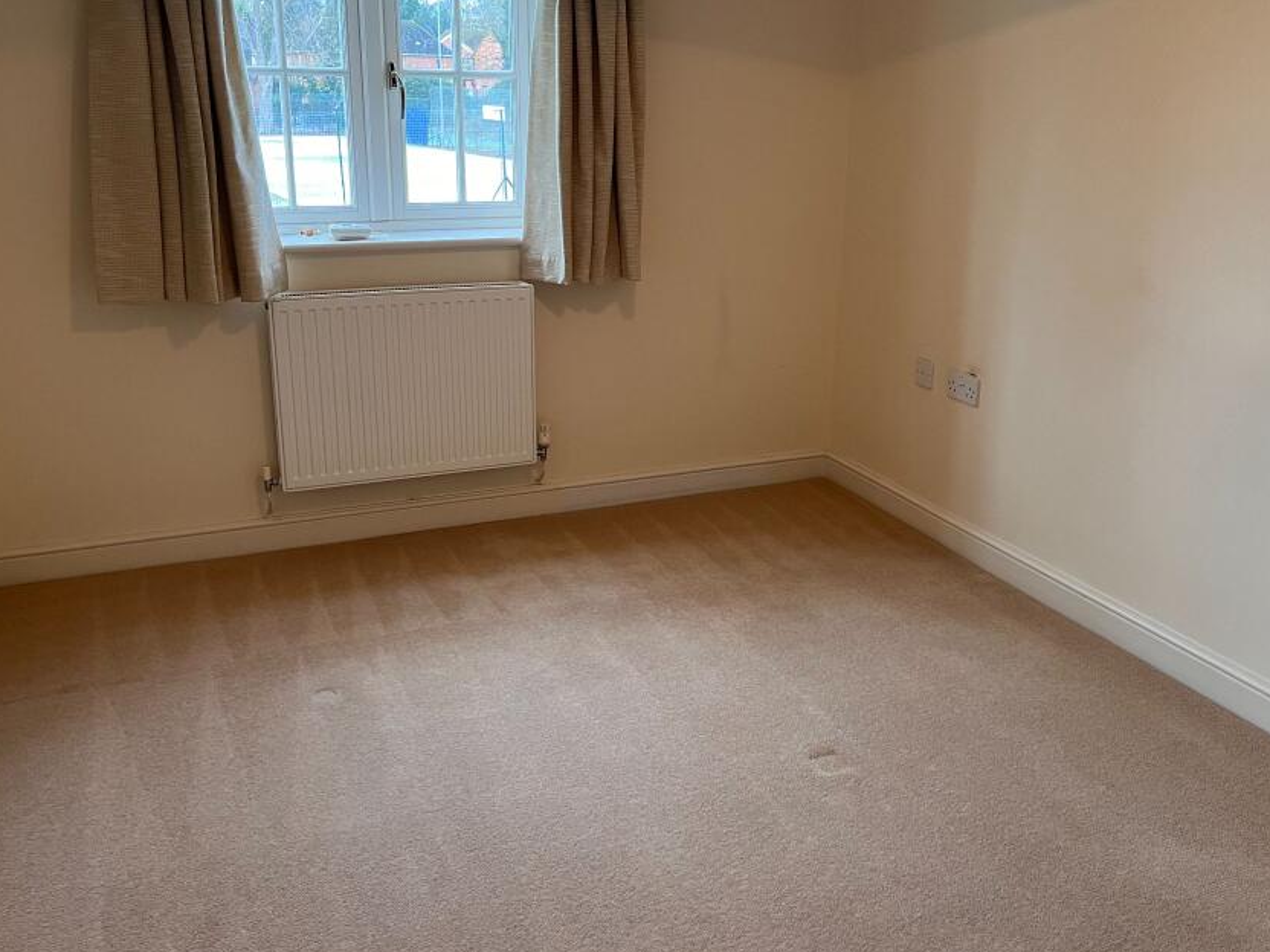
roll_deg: -0.5
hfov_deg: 56.8
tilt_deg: -15.9
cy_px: 412
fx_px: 1174
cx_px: 650
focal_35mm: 32
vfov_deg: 44.1
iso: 100
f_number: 1.6
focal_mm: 5.1
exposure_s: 1/50
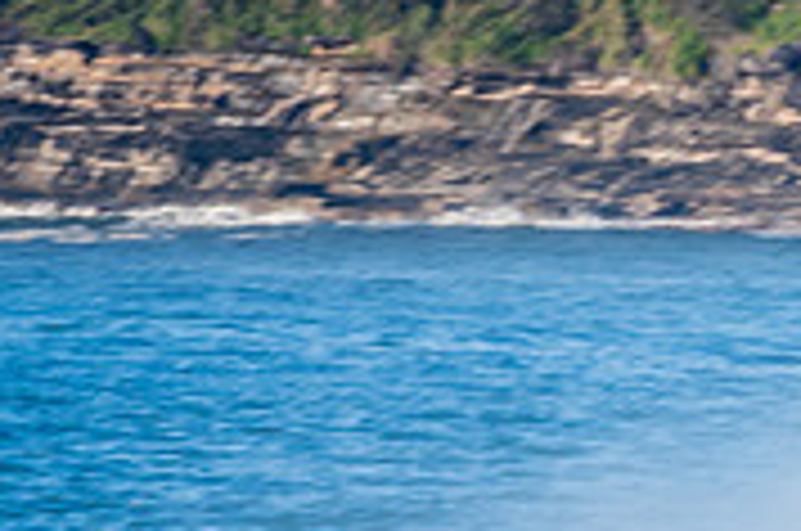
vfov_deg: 0.8
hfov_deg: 1.3
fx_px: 36269
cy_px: 853
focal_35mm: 1633
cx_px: 968
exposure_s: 1/30
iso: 64
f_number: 18
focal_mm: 500
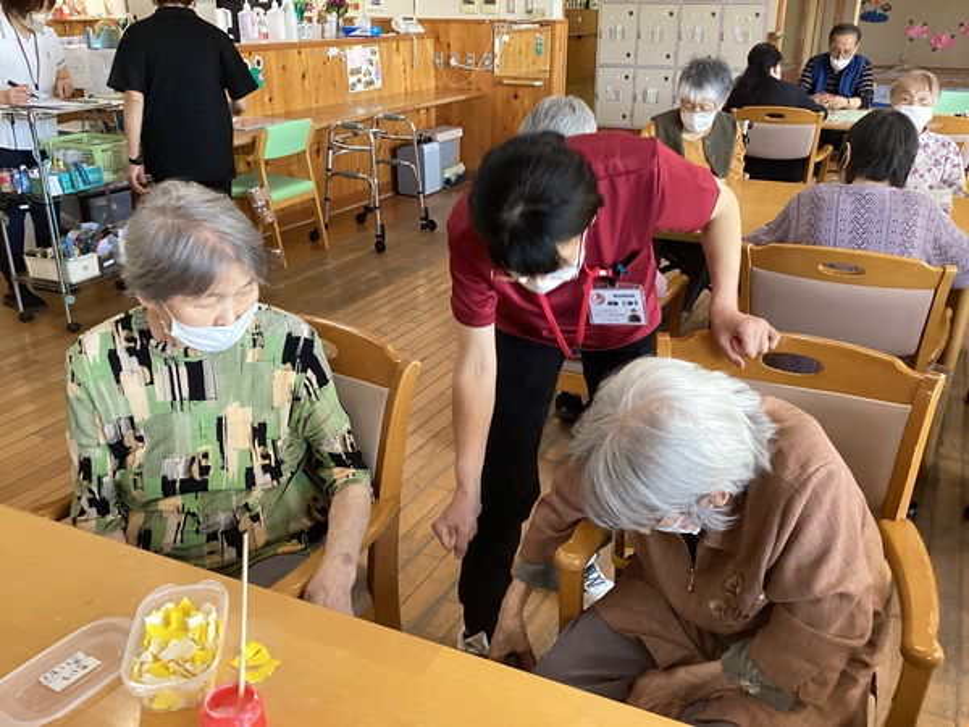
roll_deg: -1.7
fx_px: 868
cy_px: 364
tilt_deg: -24.1
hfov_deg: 58.4
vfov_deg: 45.4
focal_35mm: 31
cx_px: 484
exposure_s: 1/60
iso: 160
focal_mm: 3.3
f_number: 2.4
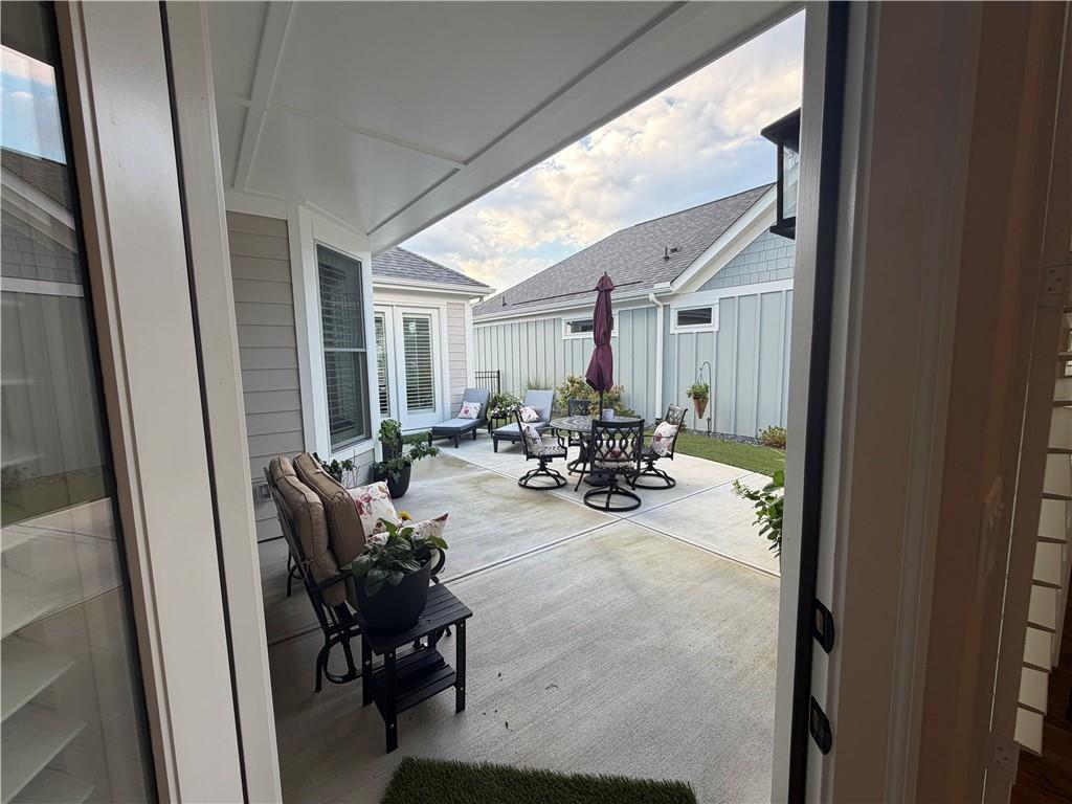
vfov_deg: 85.7
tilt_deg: -6.1
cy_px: 402
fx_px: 434
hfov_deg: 102.1
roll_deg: +1.6
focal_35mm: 14
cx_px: 536
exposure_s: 1/120
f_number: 2.2
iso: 32
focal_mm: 2.22
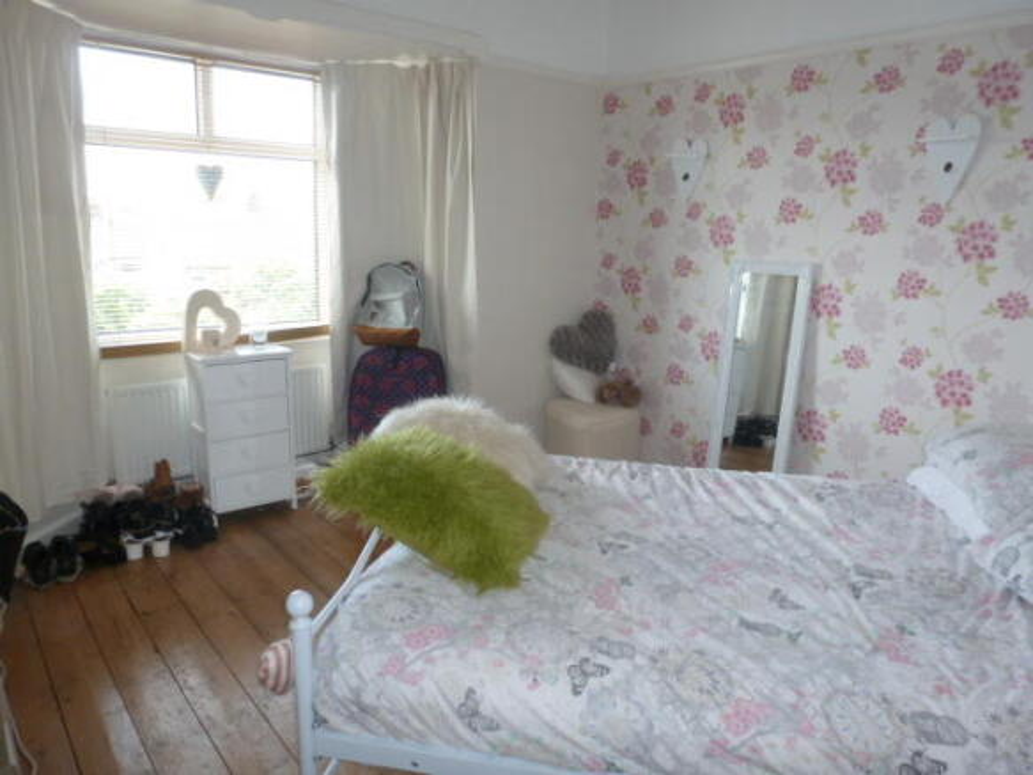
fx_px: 716
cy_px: 388
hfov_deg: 71.6
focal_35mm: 24
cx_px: 516
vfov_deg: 56.8
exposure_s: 1/60
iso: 160
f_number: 3.3
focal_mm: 4.3
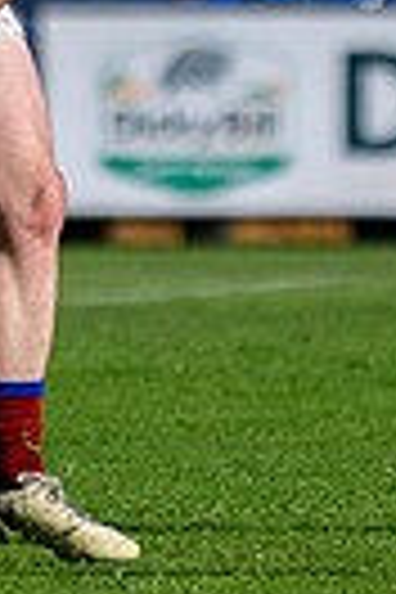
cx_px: 181
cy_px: -321
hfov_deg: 0.6
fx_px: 36941
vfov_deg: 0.9
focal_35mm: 2239
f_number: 2.8
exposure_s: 1/2500
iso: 110
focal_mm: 200
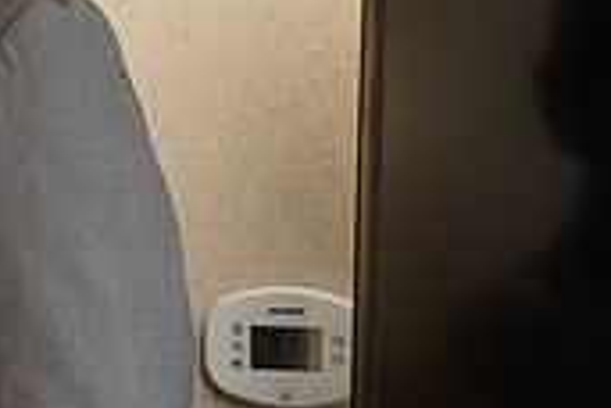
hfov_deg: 12.9
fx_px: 2529
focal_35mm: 149
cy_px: 84
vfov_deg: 9.2
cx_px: -347
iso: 2000
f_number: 2.8
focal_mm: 44
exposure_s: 1/250
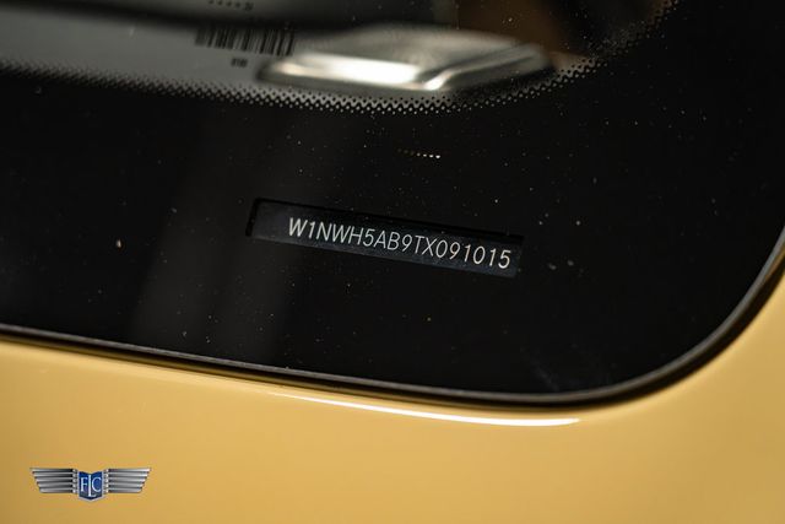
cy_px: 262
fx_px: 2290
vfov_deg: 13.0
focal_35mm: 105
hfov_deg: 19.5
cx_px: 392
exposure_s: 1/100
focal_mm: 105
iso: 1600
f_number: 4
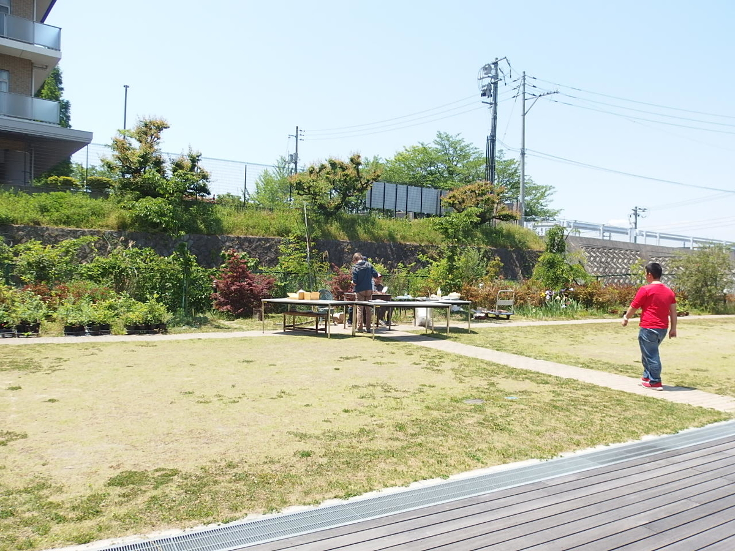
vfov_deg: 53.1
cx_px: 368
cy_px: 276
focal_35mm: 26
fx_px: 552
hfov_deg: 67.3
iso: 100
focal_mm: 4.7
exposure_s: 1/640
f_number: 3.5
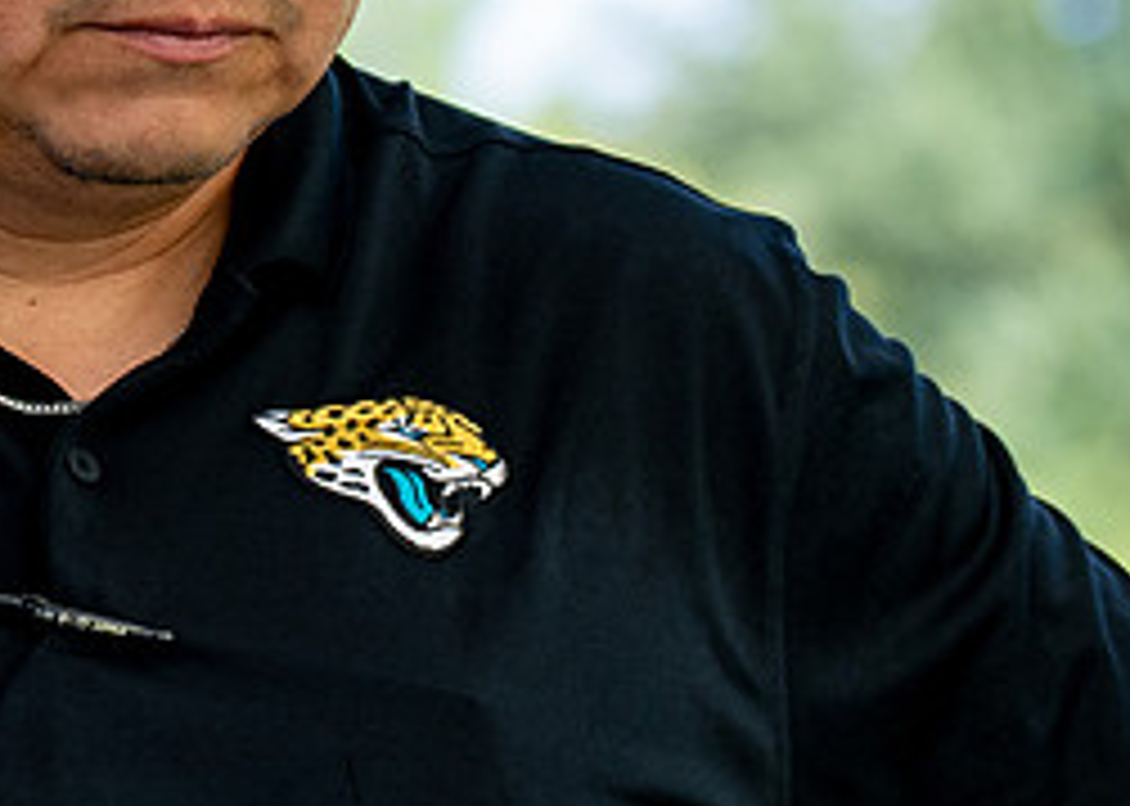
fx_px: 11355
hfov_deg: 5.7
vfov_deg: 4.1
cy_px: 101
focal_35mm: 354
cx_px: 88
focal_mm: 70
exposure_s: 1/400
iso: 125
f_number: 2.8
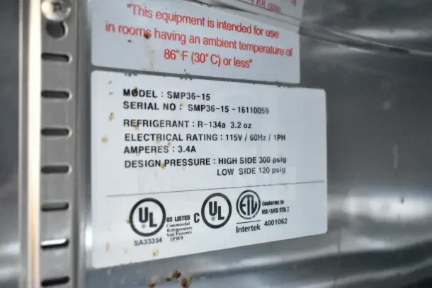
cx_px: 216
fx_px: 432
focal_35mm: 36
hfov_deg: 53.1
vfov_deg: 36.9
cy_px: 144
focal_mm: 24
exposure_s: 1/40
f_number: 4
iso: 14400
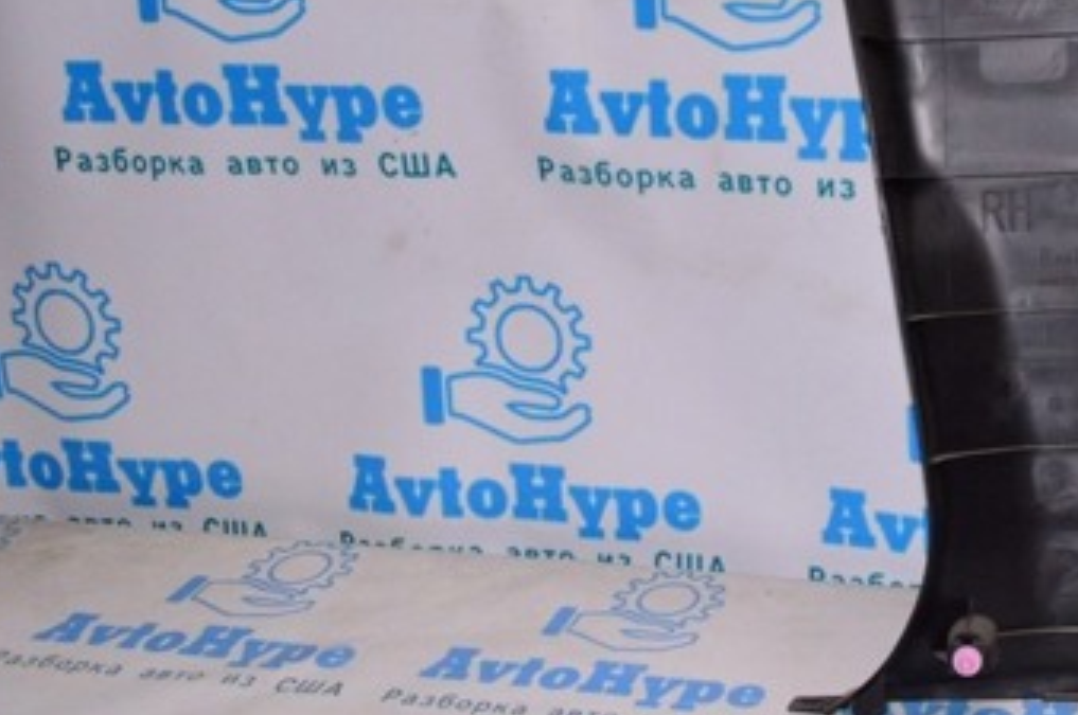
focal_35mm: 51
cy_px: 183
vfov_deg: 26.1
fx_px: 1525
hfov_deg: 36.4
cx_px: 979
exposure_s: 1/200
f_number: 8
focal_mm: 18
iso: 1600
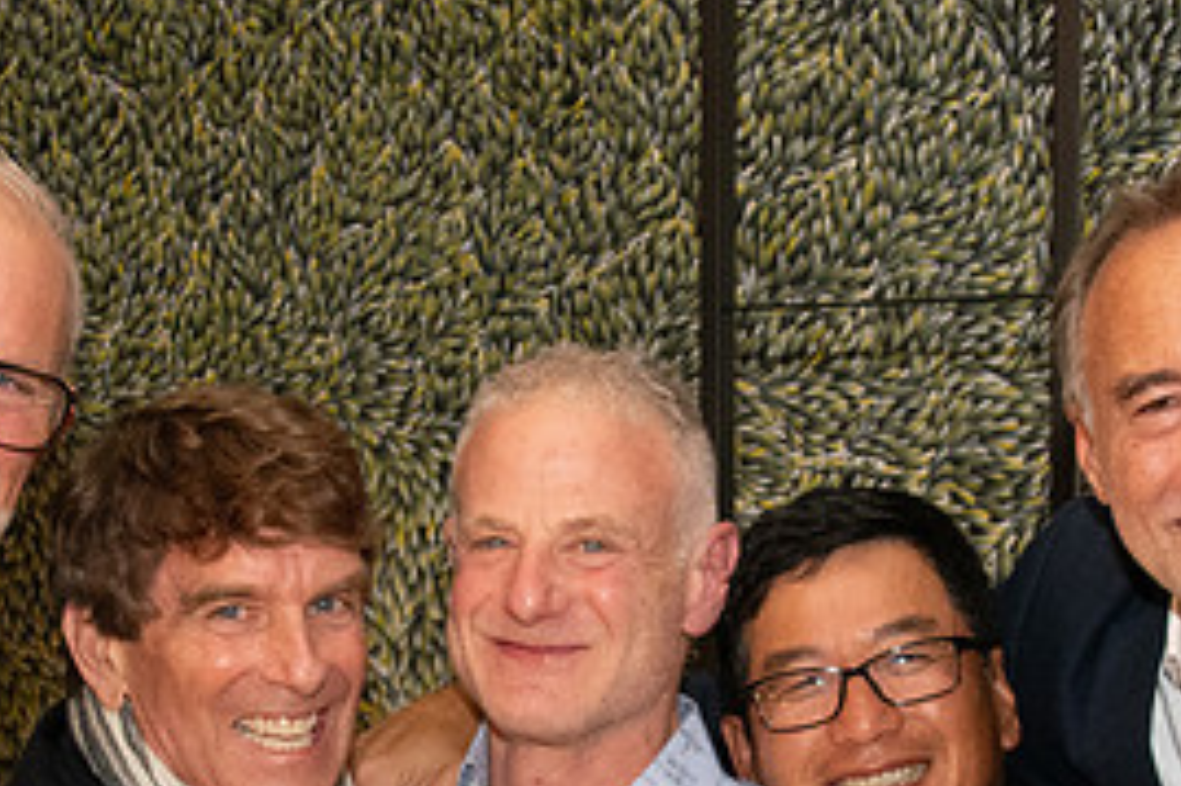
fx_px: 3606
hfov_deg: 18.6
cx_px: 645
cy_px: 771
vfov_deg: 12.3
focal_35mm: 110
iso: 5000
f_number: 11
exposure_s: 1/125
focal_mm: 34
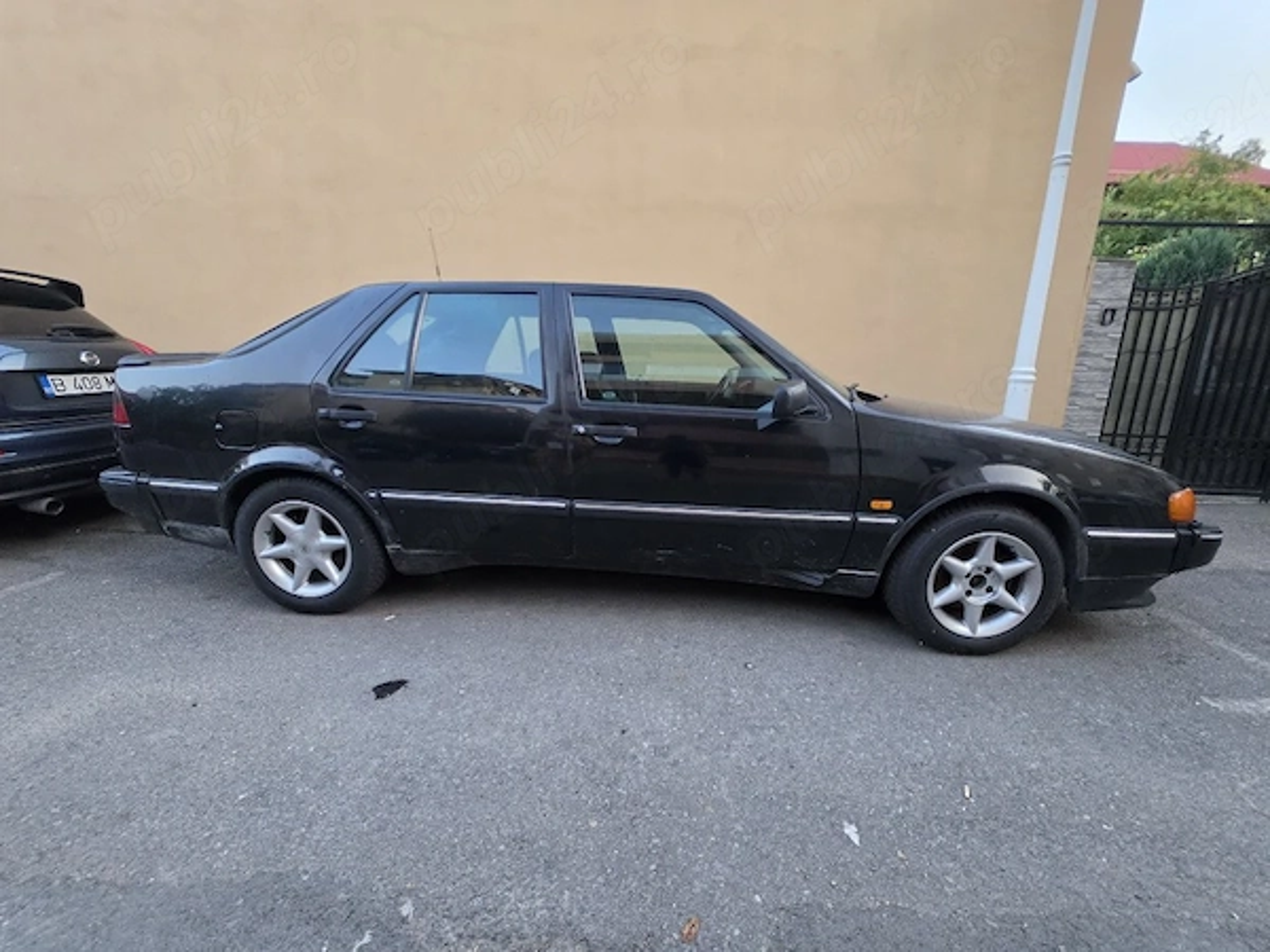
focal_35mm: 13
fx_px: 477
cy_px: 476
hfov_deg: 106.2
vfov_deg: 89.9
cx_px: 635
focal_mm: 2.2
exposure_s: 1/204
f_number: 1.9
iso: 400
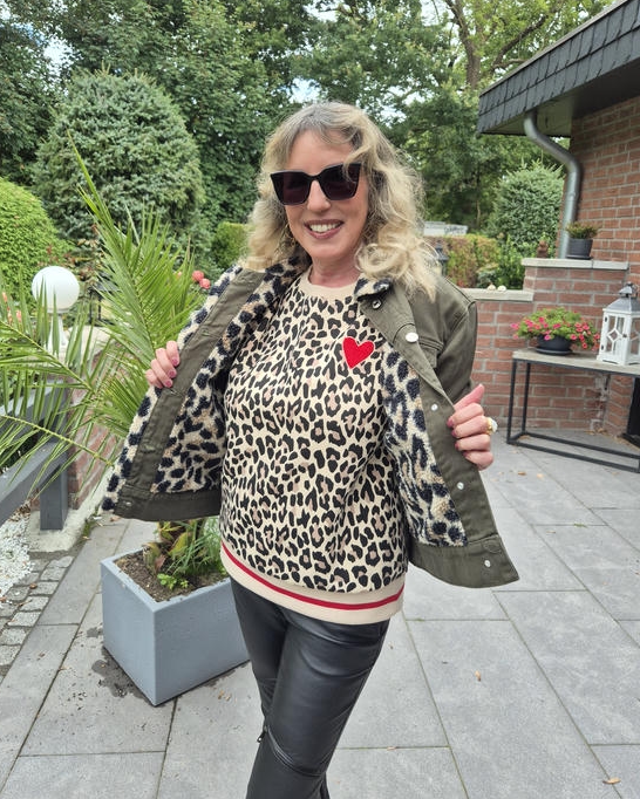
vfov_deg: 68.1
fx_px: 592
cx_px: 318
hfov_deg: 56.8
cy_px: 392
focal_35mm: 25
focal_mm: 5.4
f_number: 1.8
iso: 25
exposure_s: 1/254
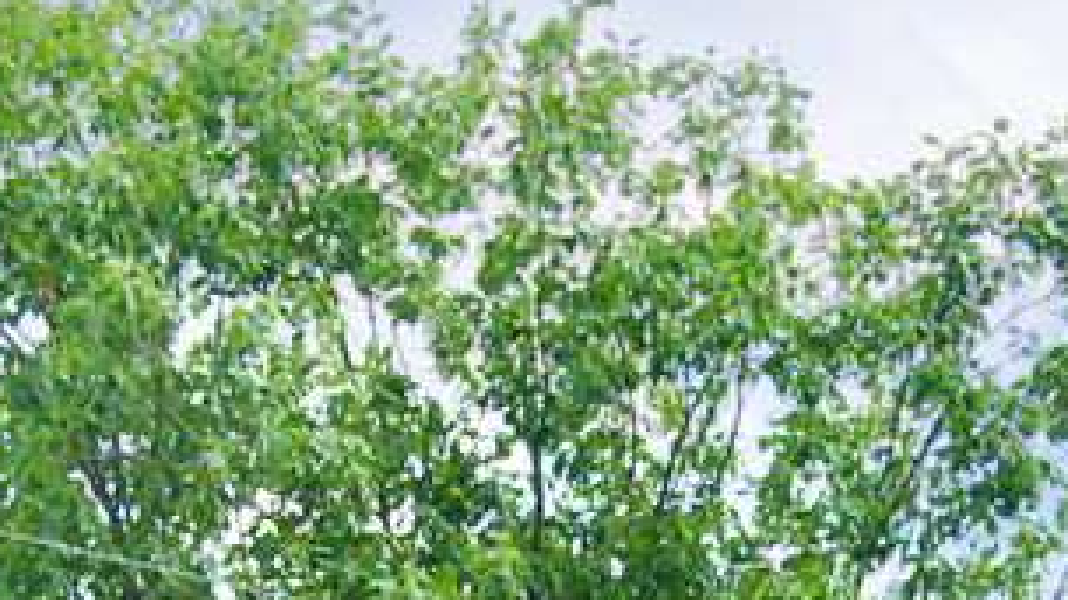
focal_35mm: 238
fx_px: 6740
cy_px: 2004
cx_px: 854
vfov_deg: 4.8
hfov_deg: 9.0
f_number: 4.5
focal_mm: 24
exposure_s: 1/250
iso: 200
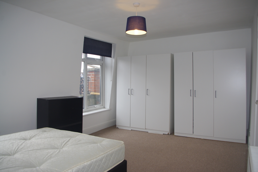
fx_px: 194
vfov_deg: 47.9
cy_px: 86
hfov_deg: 67.4
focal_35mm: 27
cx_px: 129
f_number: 4
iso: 400
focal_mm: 18
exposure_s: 1/100
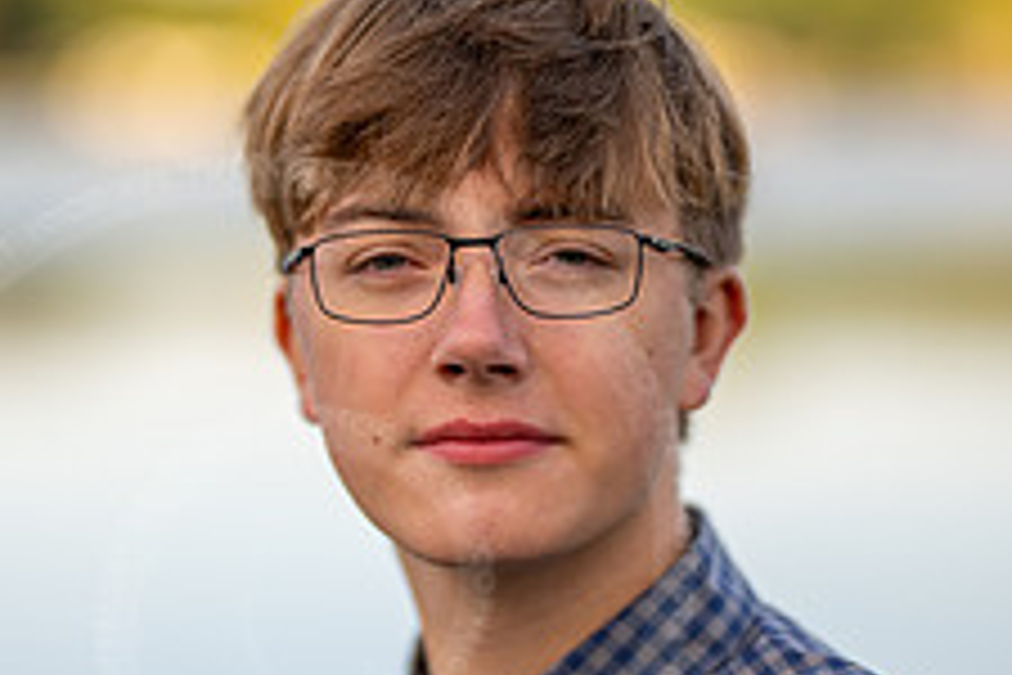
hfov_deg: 12.1
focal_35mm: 170
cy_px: 702
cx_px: 387
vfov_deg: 8.0
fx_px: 4779
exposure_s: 1/1600
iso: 100
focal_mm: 85
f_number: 1.2
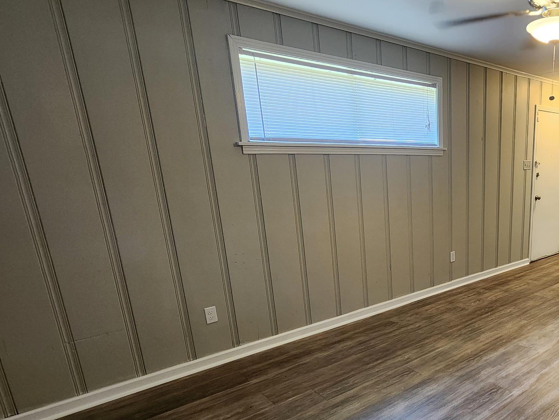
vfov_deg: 57.8
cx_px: 468
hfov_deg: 65.3
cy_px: 273
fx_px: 371
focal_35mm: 23
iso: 320
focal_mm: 2.2
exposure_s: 1/40
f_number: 2.2
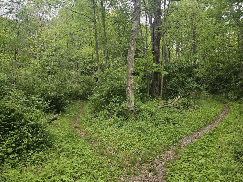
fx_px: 161
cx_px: 122
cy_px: 91
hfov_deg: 73.9
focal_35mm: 23
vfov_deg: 58.9
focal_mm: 5.4
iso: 25
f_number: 1.8
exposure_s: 1/315
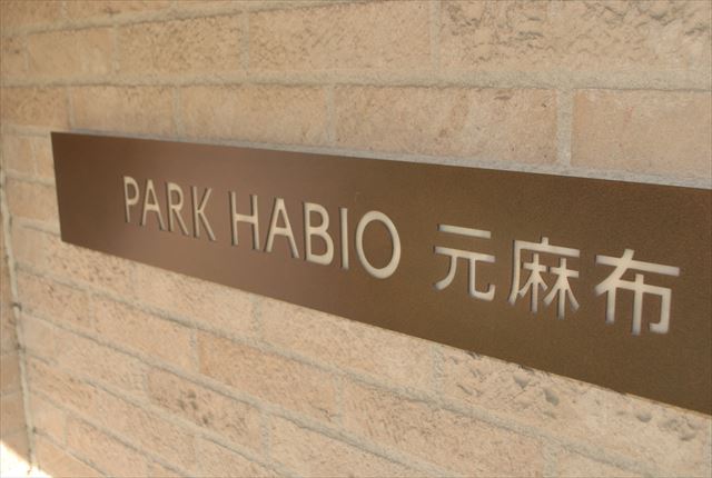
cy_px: 239
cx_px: 356
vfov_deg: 34.4
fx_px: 773
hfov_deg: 49.4
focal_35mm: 39
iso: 200
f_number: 5.6
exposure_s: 1/100
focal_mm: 26
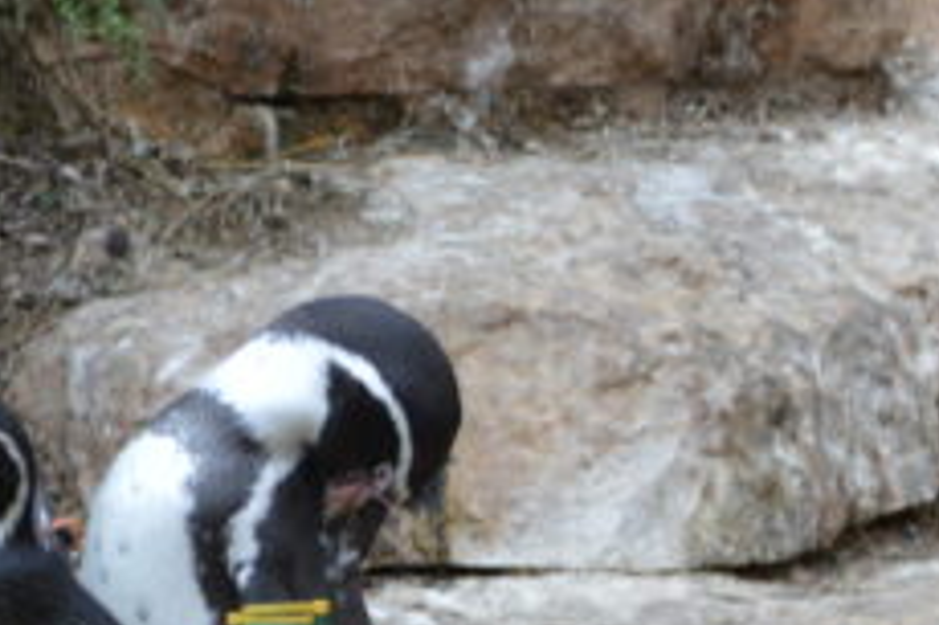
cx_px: 1490
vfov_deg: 2.3
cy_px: 1289
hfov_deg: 3.4
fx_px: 15638
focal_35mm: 600
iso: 100
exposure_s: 1/125
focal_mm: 90
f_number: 5.6
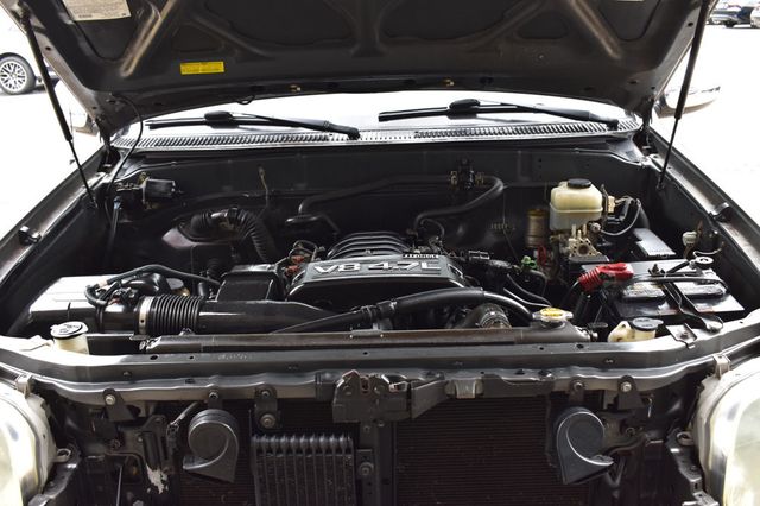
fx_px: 728
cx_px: 380
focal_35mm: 34
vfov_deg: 38.3
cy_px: 253
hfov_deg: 55.1
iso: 400
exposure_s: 1/40
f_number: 7.1
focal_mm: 23
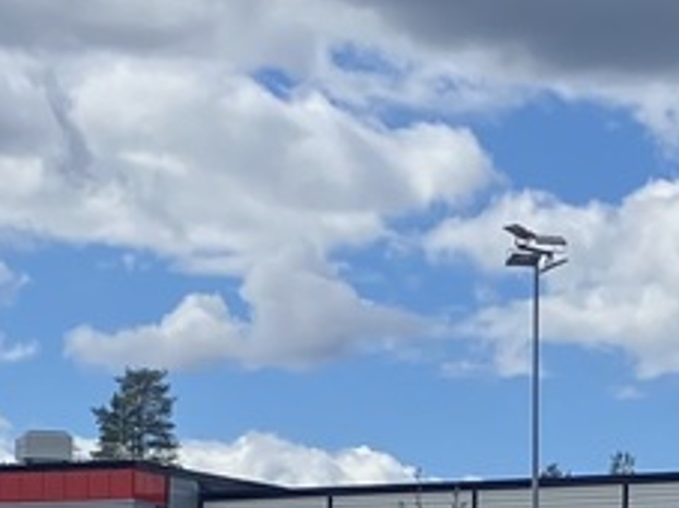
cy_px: 971
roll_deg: -0.3
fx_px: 3490
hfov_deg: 11.1
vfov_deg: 8.0
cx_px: 398
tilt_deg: -1.0
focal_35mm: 178
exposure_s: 1/1946
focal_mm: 3.99
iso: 32
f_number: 1.8
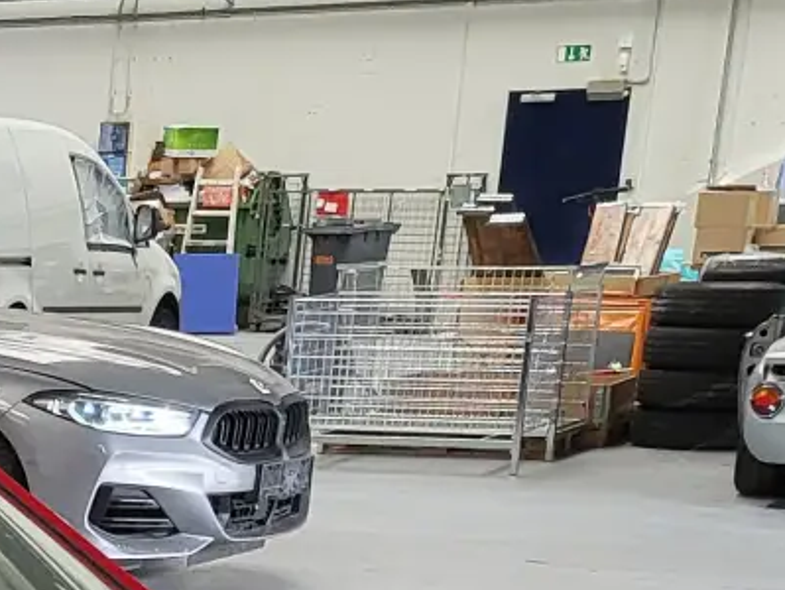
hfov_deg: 13.9
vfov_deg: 10.9
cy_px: 1149
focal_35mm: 125
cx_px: -655
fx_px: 2837
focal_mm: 5.4
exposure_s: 1/100
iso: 125
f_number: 1.8
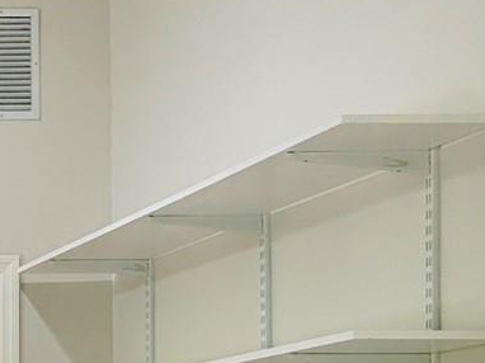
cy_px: 522
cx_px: -414
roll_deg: +1.3
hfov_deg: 15.3
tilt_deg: +1.4
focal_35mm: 109
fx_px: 1526
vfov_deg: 12.9
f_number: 1.5
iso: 100
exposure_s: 1/120
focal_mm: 5.7
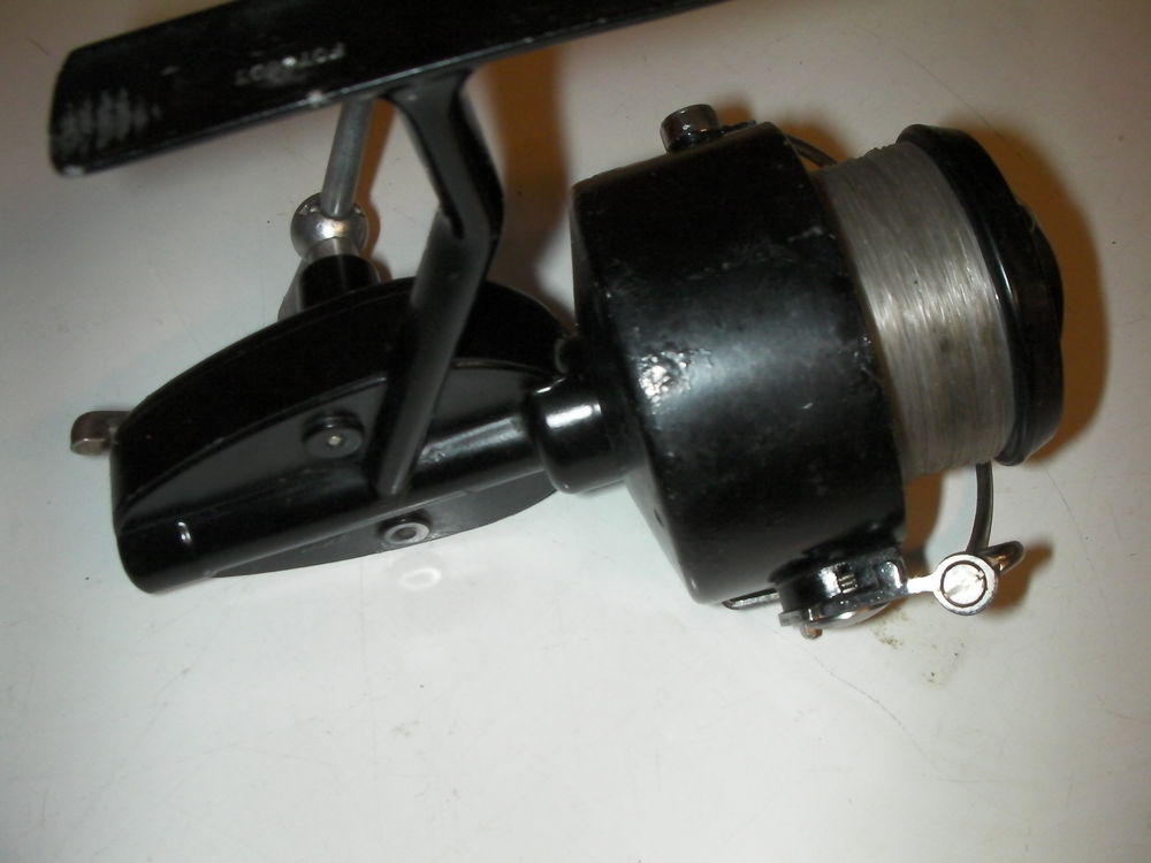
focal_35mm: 38
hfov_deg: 49.0
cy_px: 432
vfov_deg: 37.7
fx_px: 1264
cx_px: 576
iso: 200
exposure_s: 1/30
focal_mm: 6.3
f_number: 5.6
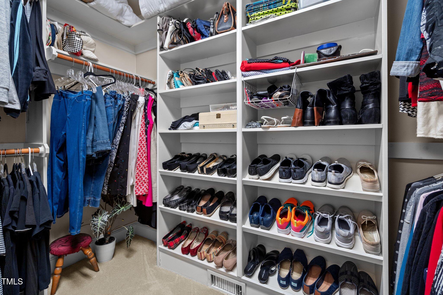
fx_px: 197
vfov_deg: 73.7
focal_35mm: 16
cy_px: 148
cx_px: 222
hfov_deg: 96.7
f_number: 8
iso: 400
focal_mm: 16
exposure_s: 1.5
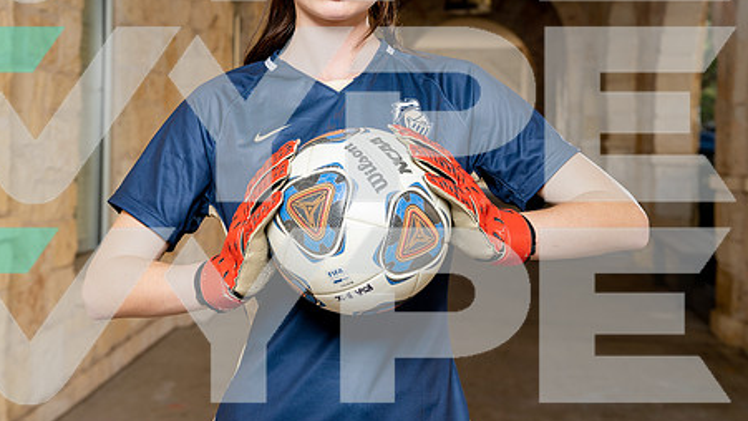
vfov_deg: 19.3
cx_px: 313
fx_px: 1230
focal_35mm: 62
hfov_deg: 33.8
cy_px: 115
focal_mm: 46
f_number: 5
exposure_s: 1/250
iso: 100
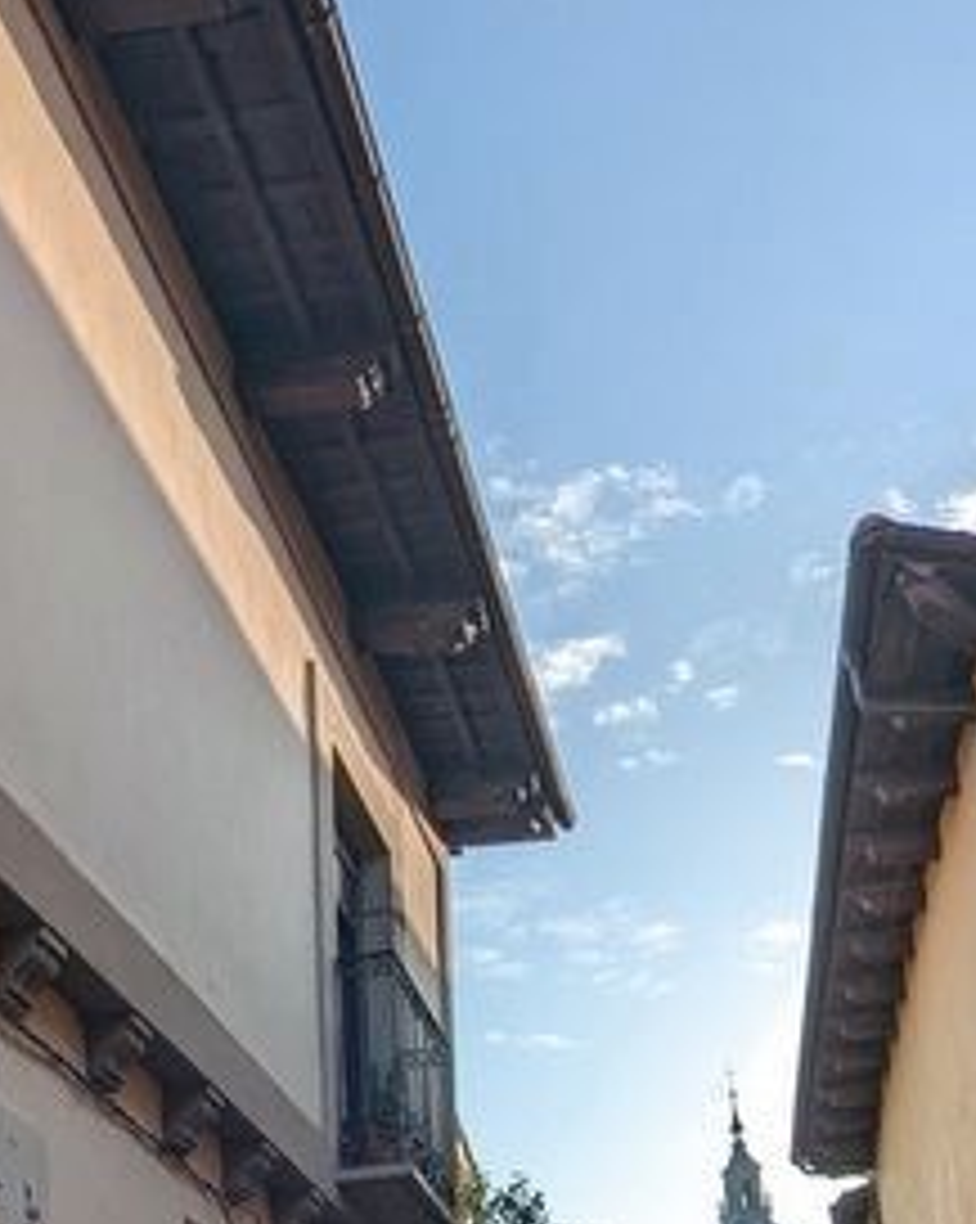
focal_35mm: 46
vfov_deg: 36.9
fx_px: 1664
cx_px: 400
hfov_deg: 32.6
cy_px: 1177
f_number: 2.2
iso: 44
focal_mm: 2.35
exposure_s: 1/1453
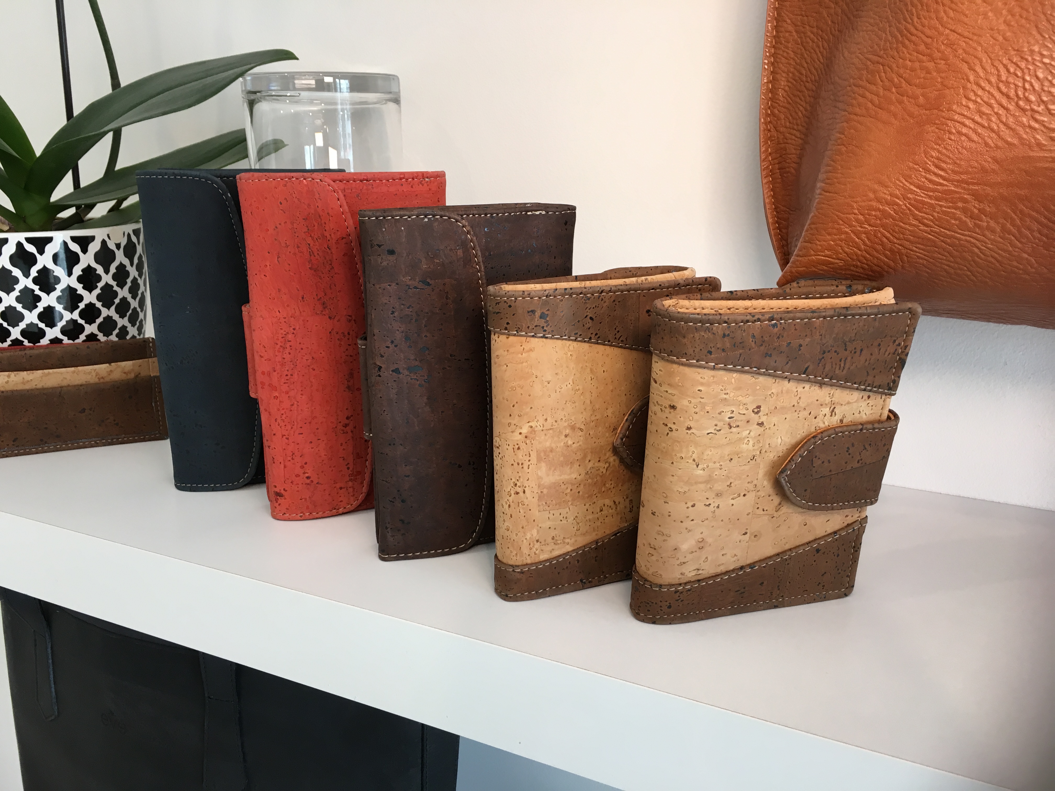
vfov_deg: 48.2
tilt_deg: -15.6
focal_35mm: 29
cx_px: 528
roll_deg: +0.1
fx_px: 884
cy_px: 396
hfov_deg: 61.7
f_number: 2.2
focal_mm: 4.15
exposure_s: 1/30
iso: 25
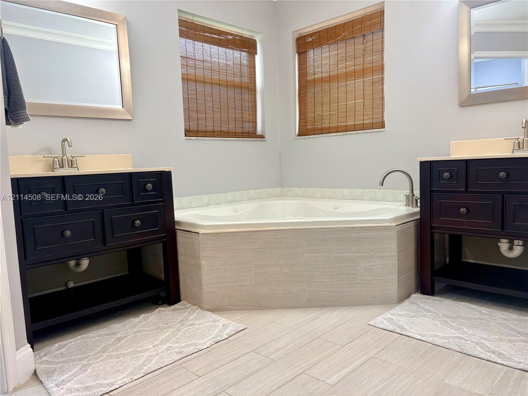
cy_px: 198
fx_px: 397
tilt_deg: -5.7
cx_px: 264
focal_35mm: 26
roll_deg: +2.0
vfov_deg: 53.1
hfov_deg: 67.3
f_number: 1.6
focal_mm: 5.96
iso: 100
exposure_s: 1/60
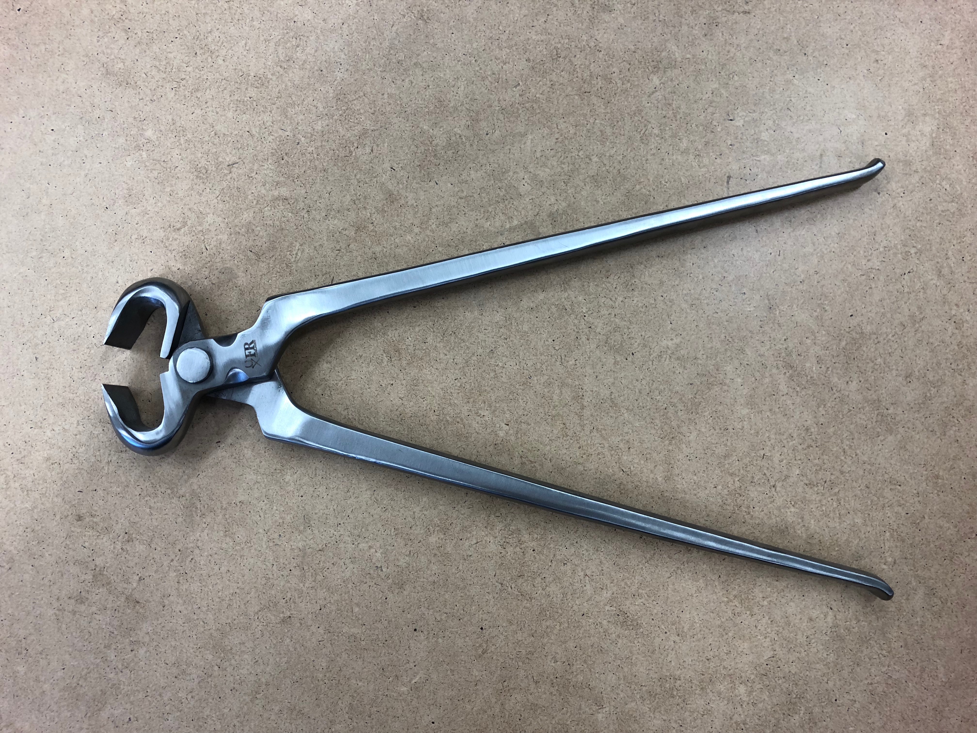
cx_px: 488
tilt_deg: -84.3
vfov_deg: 49.7
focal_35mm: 28
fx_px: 790
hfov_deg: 63.4
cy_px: 366
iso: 32
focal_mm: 3.99
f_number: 1.8
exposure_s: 1/33
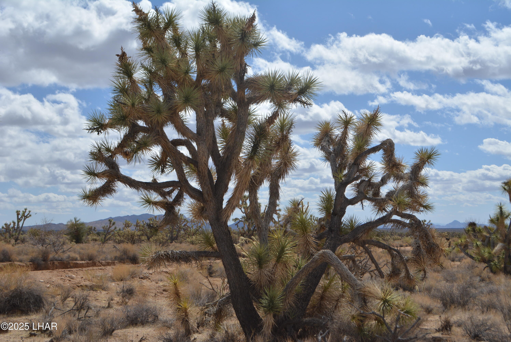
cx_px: 256
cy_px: 171
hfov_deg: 43.6
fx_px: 639
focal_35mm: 45
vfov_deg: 29.9
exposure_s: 1/2000
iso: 400
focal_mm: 30
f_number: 8
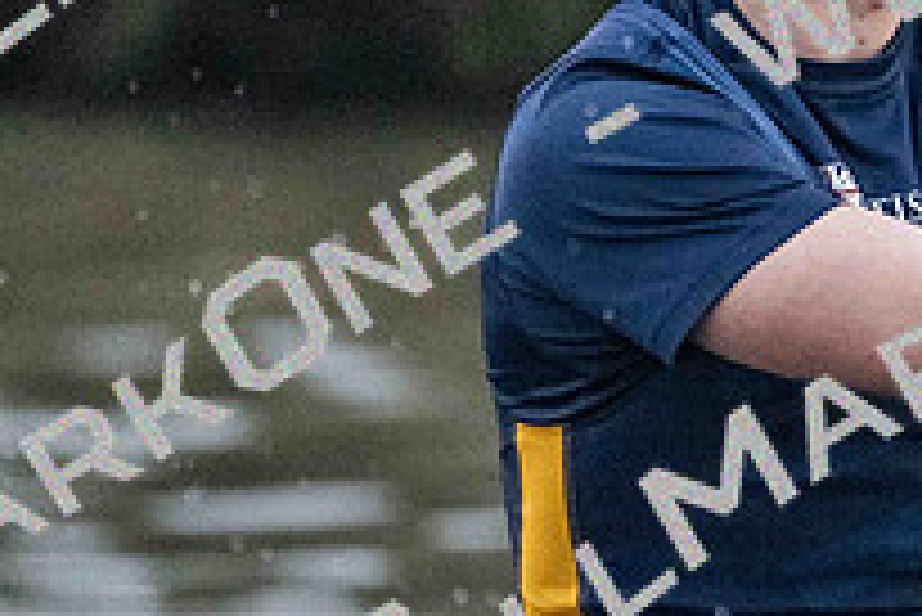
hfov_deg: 1.8
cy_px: 101
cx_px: 1268
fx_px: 29063
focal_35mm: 1134
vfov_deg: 1.2
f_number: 4.5
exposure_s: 1/1600
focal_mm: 400
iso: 20000
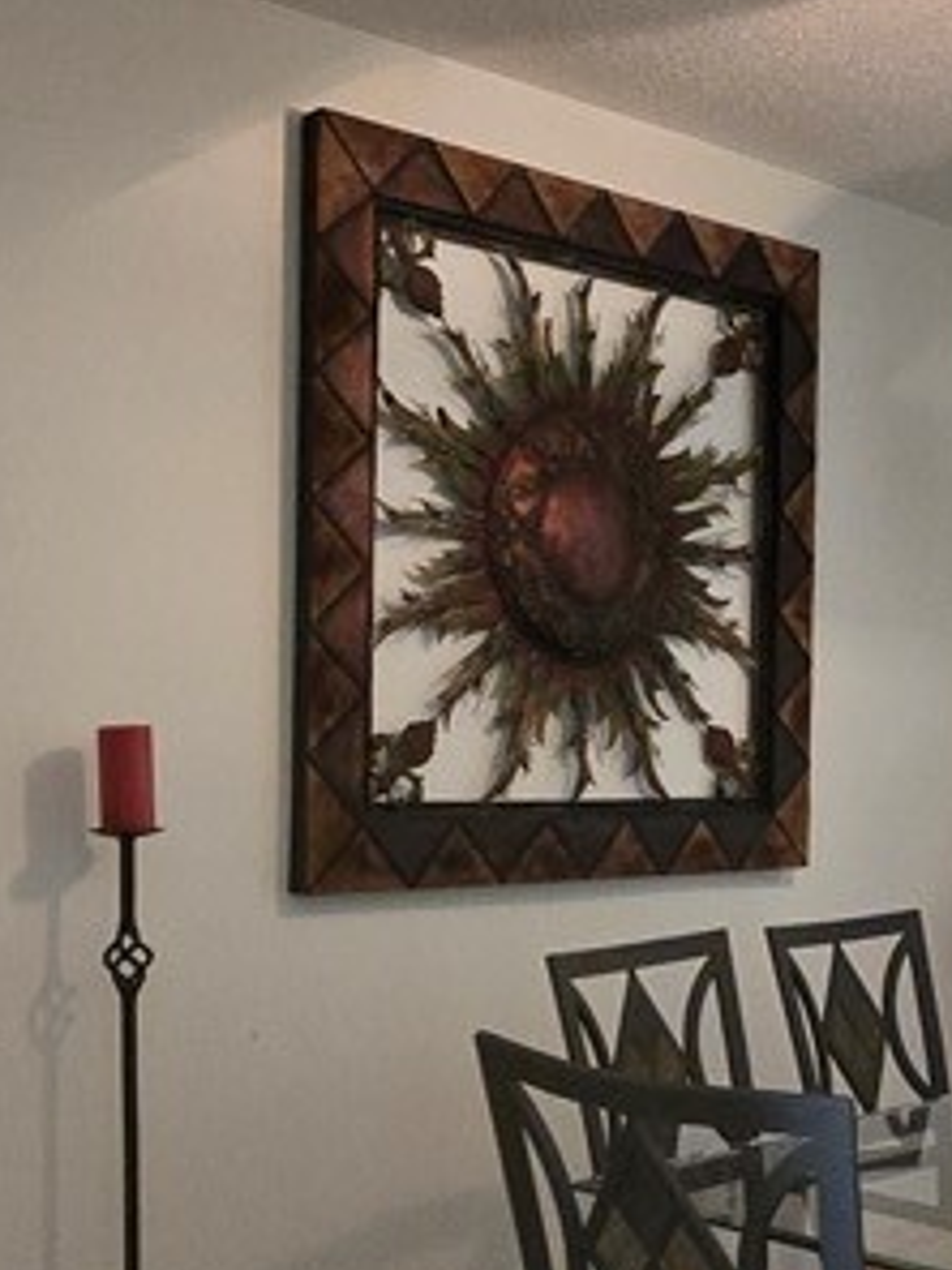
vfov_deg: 41.8
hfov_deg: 32.2
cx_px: 459
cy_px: 781
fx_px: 1650
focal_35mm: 45
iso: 1250
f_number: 2.2
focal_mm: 2.2
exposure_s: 1/60
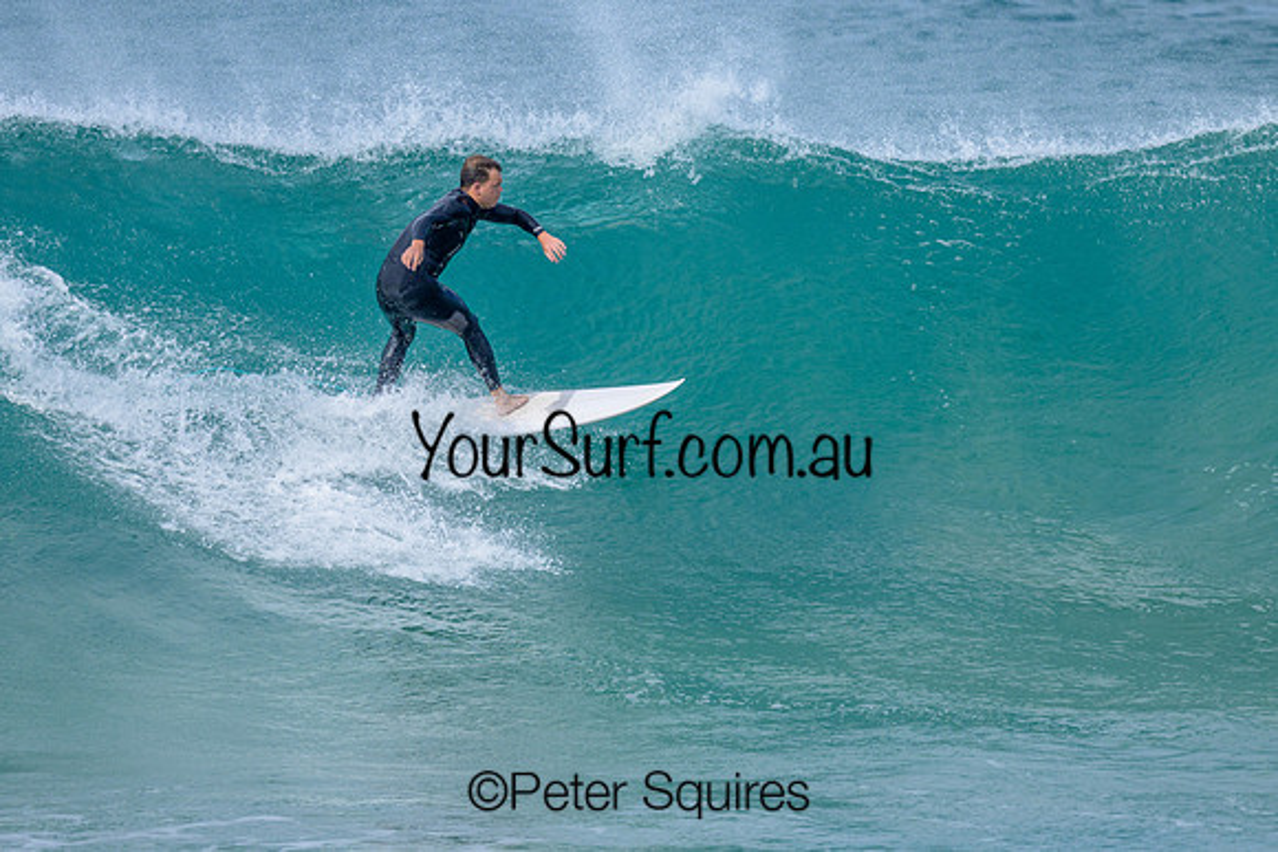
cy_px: 404
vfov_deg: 1.3
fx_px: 39037
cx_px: 525
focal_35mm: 1099
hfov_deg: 1.9
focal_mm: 800
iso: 400
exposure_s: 1/2000
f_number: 6.3
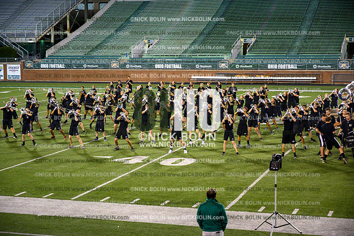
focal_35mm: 70
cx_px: 177
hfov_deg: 28.9
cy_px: 118
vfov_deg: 19.4
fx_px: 688
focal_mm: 70
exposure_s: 1/1000
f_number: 4
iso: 4000
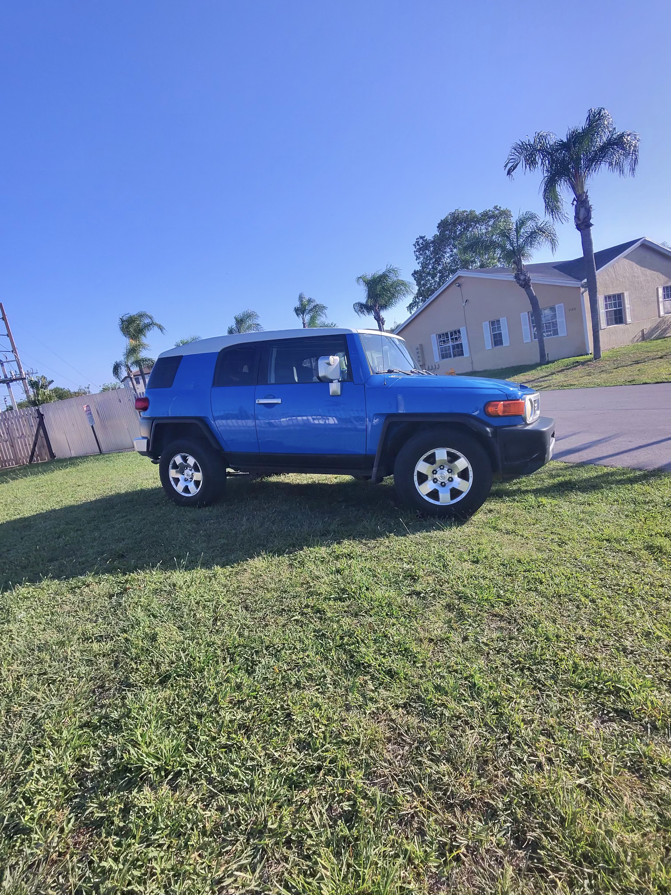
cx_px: 336
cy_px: 448
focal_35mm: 13
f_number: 2.2
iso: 54
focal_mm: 2.24
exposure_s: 1/556
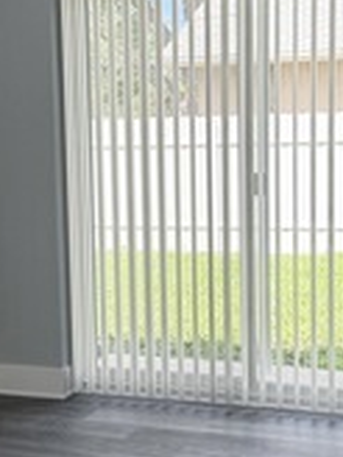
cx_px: 121
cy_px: 223
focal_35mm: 73
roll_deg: +1.9
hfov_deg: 20.1
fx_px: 964
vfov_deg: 26.7
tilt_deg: -6.5
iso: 100
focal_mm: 6.76
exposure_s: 1/476
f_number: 1.78
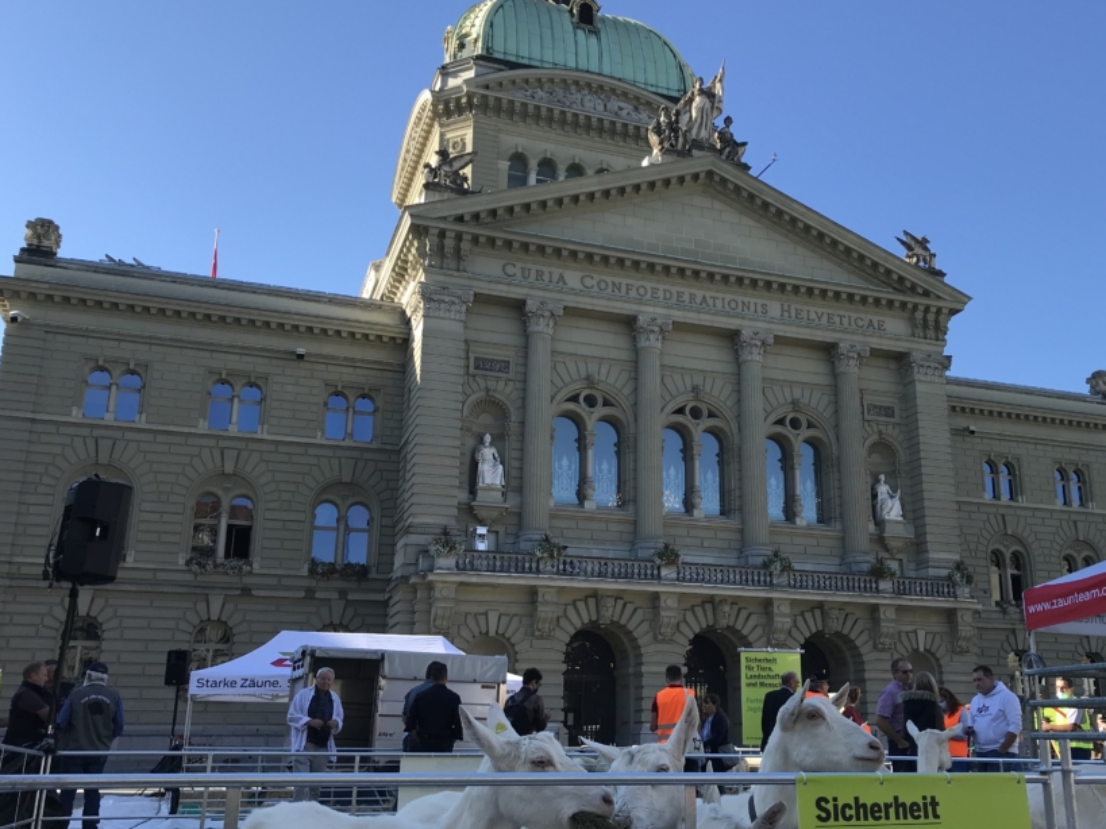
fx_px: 1118
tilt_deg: +16.6
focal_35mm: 35
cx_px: 647
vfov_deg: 40.7
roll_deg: -0.7
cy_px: 435
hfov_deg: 52.4
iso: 20
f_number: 1.8
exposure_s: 1/855
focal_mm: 3.99
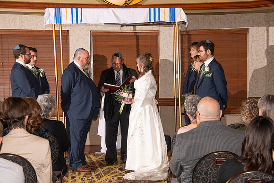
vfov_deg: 14.2
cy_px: 98
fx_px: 736
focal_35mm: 97
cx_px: 147
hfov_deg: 21.1
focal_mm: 90
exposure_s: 1/160
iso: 1000
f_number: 8
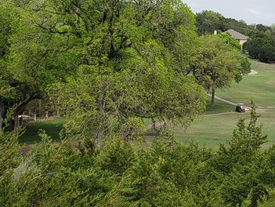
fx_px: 294
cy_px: 62
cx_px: 190
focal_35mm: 37
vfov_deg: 38.1
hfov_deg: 49.0
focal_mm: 4.3
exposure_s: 1/1378
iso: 50
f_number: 2.4
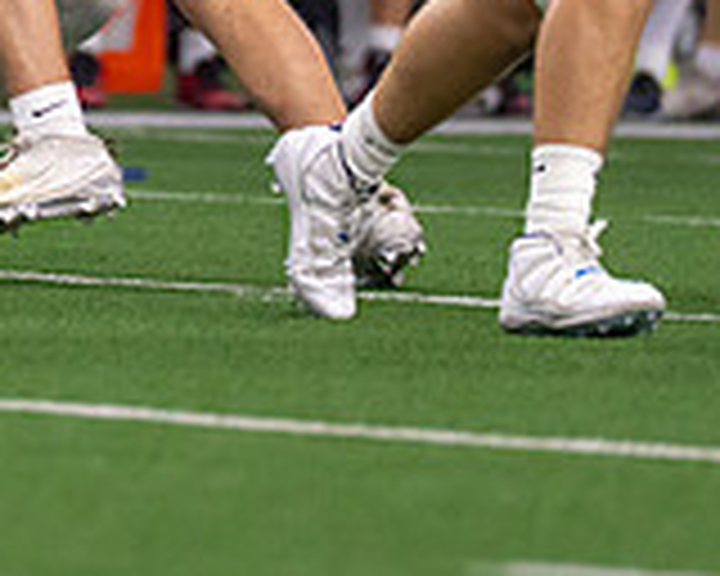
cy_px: -470
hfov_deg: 1.6
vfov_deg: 1.3
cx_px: -141
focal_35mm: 1217
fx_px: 25933
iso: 2000
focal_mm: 200
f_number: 2.8
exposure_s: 1/1000
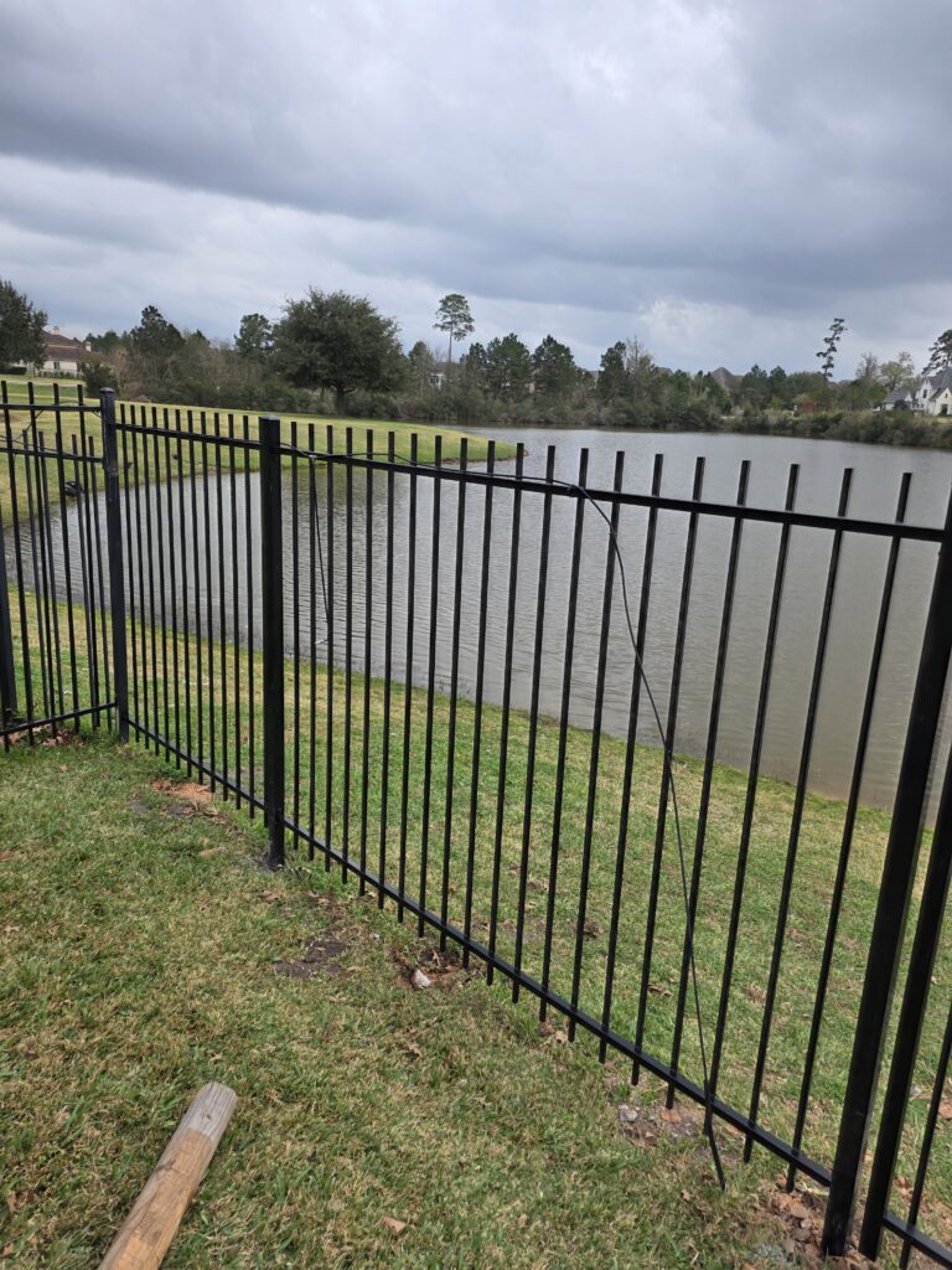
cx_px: 476
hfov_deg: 58.9
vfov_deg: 73.9
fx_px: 843
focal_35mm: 23
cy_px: 635
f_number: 1.7
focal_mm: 6.25
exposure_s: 1/180
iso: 64
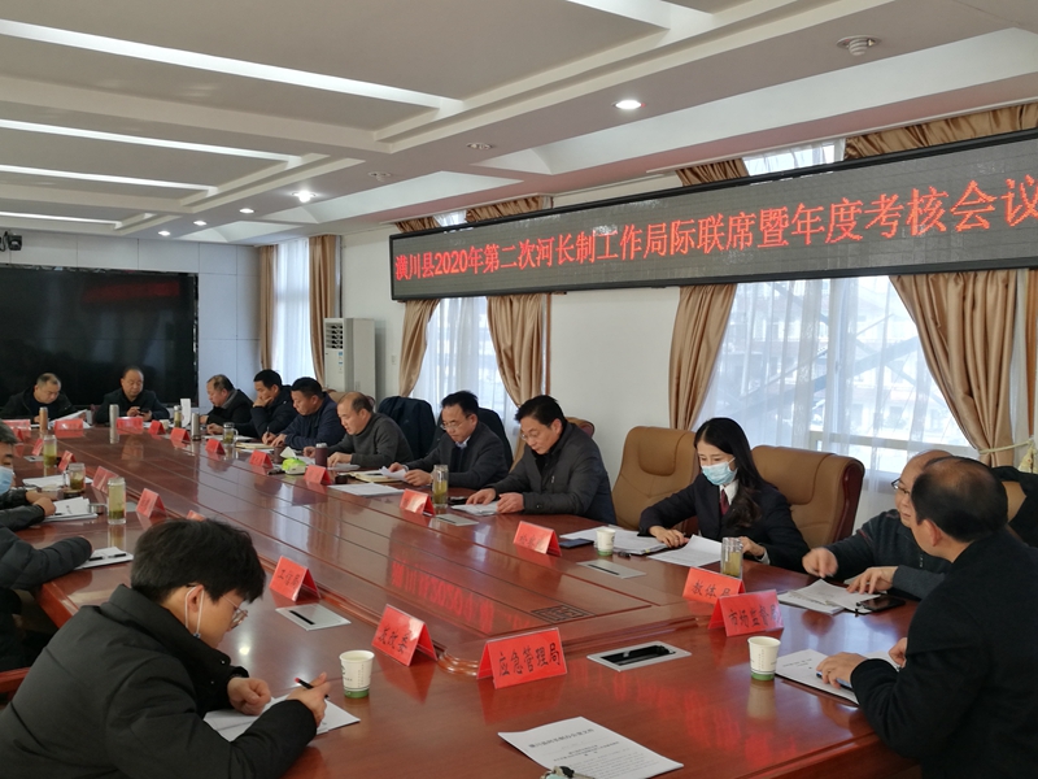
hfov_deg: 55.4
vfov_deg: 42.9
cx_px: 519
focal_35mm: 33
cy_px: 390
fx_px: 990
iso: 64
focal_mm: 4.5
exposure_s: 1/50
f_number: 2.2
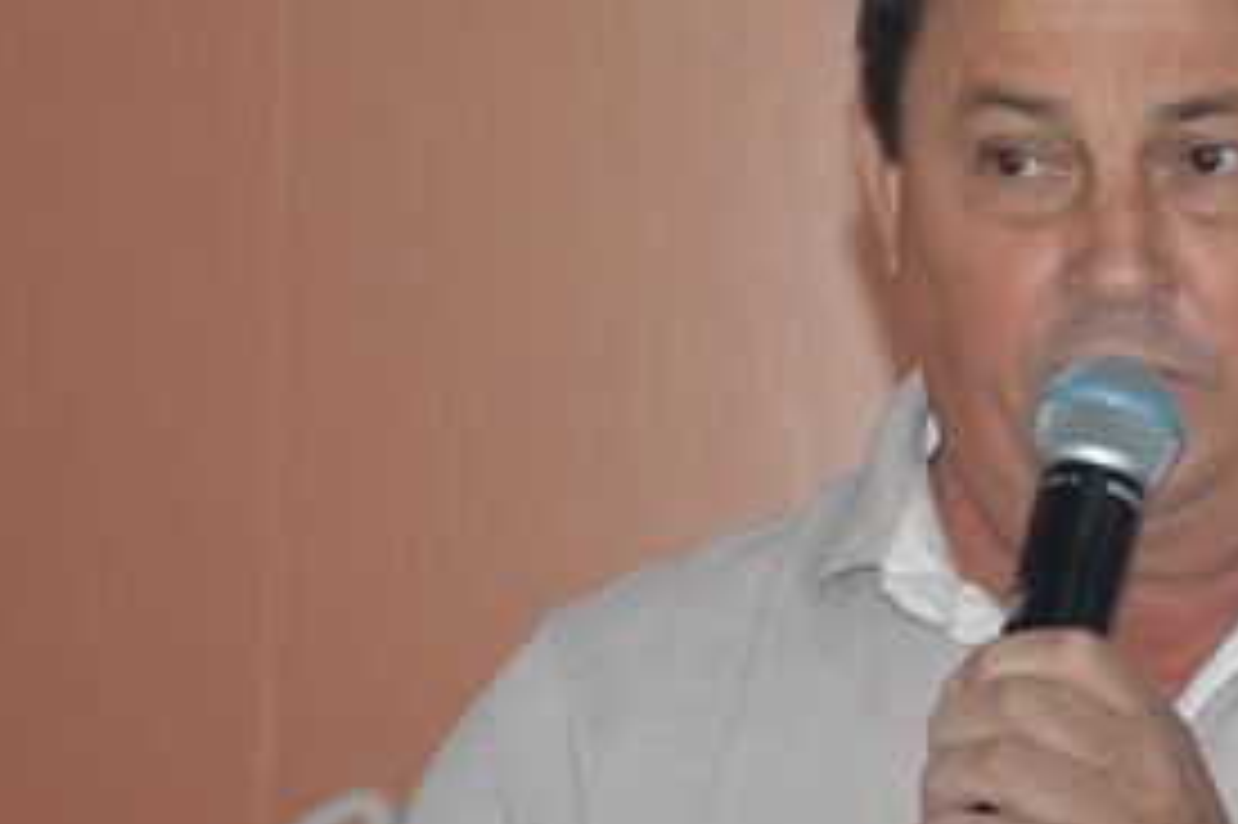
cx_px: 1125
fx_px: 11825
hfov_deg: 6.0
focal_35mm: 344
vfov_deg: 4.0
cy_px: 389
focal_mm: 105
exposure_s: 1/60
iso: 1800
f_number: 5.6
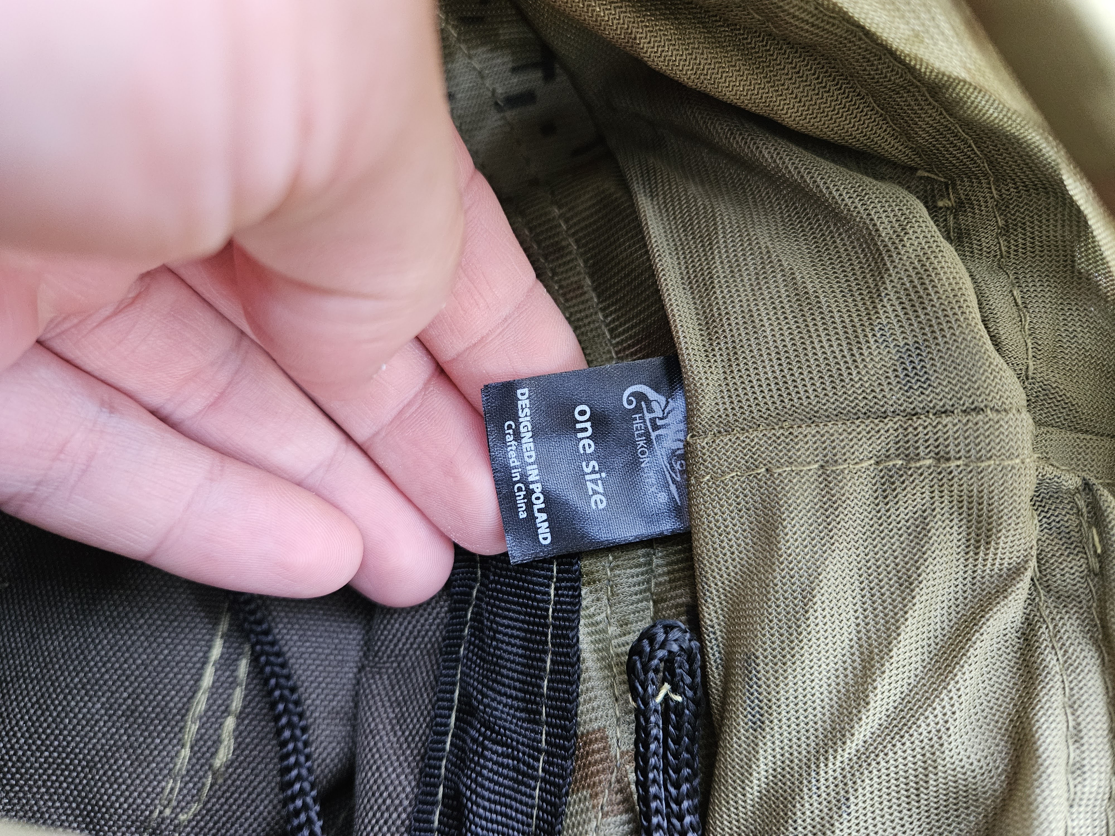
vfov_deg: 58.9
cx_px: 558
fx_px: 741
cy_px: 418
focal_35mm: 23
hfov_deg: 73.9
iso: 640
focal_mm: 5.4
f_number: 1.8
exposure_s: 1/100
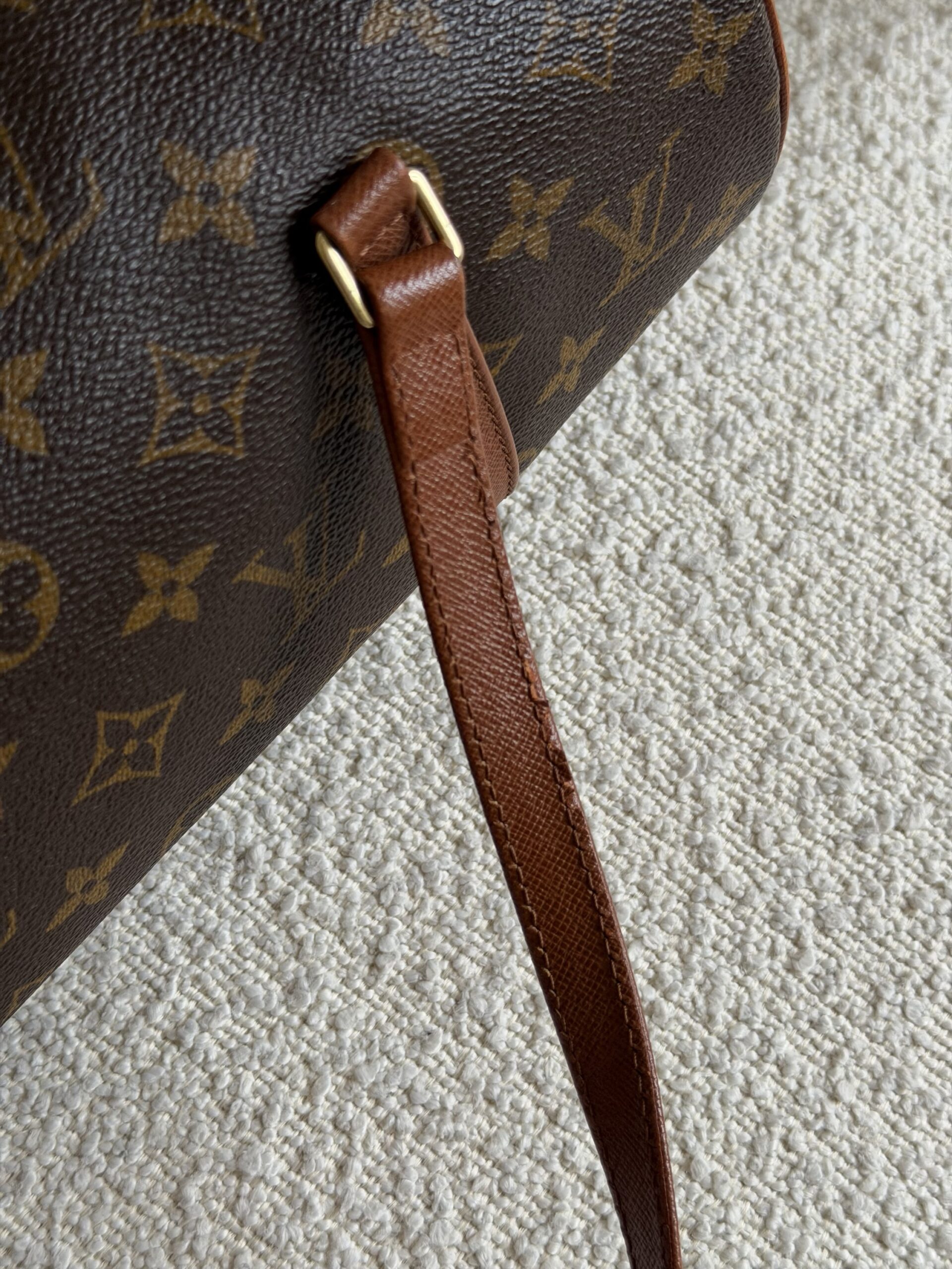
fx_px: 1760
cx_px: 476
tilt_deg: -75.2
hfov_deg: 30.3
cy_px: 634
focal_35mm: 48
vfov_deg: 39.7
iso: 80
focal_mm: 6.76
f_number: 1.78
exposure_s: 1/121
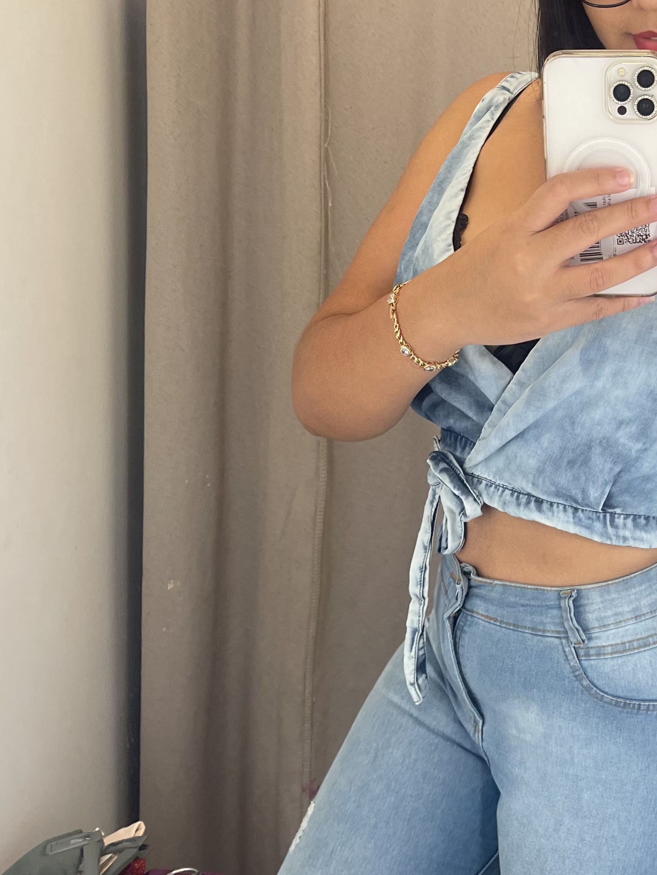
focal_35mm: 50
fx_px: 1265
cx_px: 581
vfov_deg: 38.0
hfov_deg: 28.1
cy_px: 529
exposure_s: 1/120
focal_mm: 5.1
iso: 125
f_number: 1.6
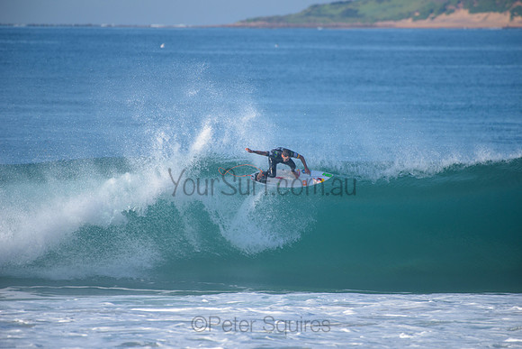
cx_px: 261
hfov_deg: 4.1
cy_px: 174
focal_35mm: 500
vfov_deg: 2.8
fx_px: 7251
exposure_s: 1/2000
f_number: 5.6
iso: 320
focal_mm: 500
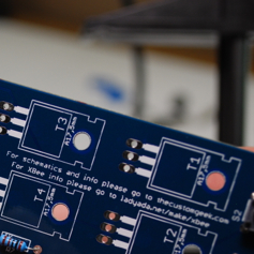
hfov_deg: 17.6
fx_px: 805
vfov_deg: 17.7
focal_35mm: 97
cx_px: 13
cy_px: 212
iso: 200
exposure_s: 1/60
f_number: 4.8
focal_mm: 30
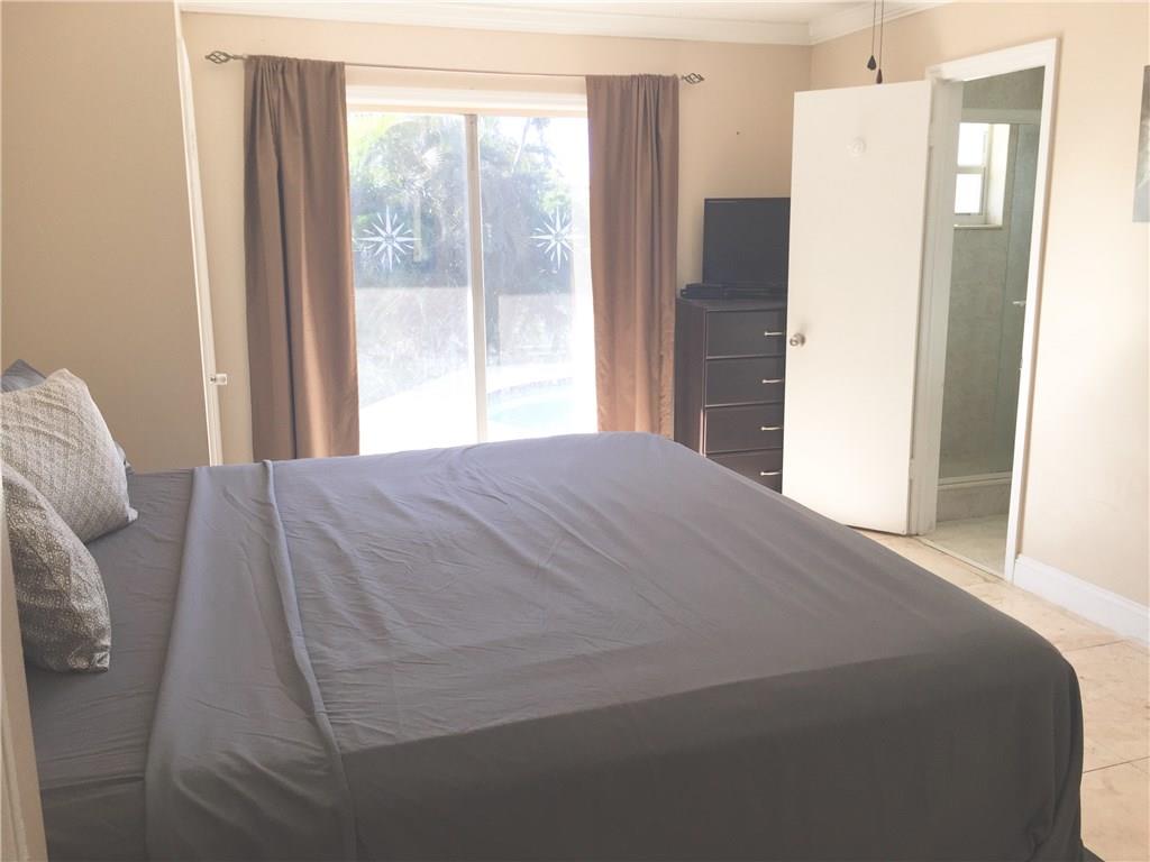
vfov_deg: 48.2
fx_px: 963
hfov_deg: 61.7
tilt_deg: -10.1
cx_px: 575
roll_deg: +0.3
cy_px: 431
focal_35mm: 29
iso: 32
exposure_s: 1/60
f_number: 2.2
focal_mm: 4.15
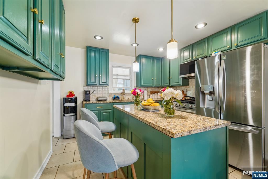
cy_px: 90
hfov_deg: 104.3
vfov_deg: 81.2
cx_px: 134
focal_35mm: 14
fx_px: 104
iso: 400
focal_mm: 14
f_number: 8
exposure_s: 1/8
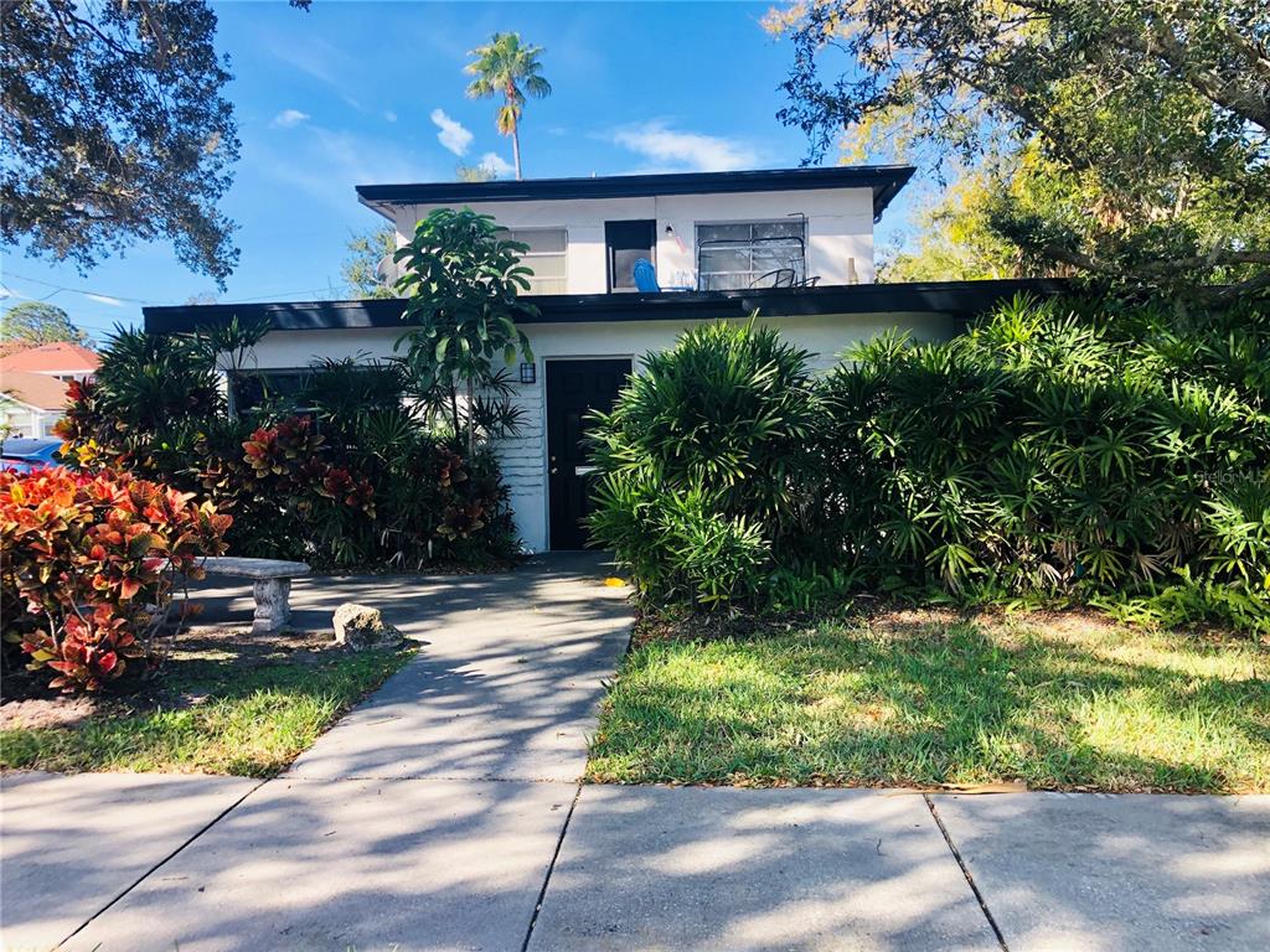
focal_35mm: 28
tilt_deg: -3.0
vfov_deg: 49.7
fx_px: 1027
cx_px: 635
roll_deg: +0.9
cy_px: 476
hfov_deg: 63.4
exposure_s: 1/495
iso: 20
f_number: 1.8
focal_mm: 3.99
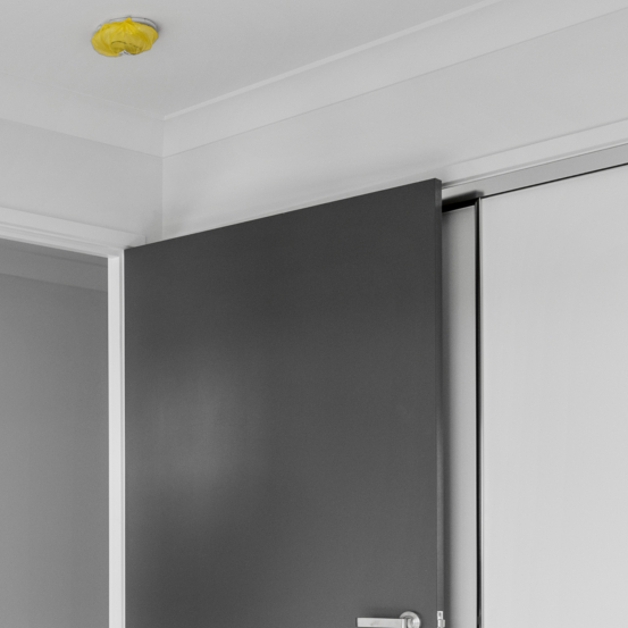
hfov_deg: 25.0
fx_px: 1293
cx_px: -95
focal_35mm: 63
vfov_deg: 26.5
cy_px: 551
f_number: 8
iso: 200
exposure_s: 1/20
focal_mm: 16
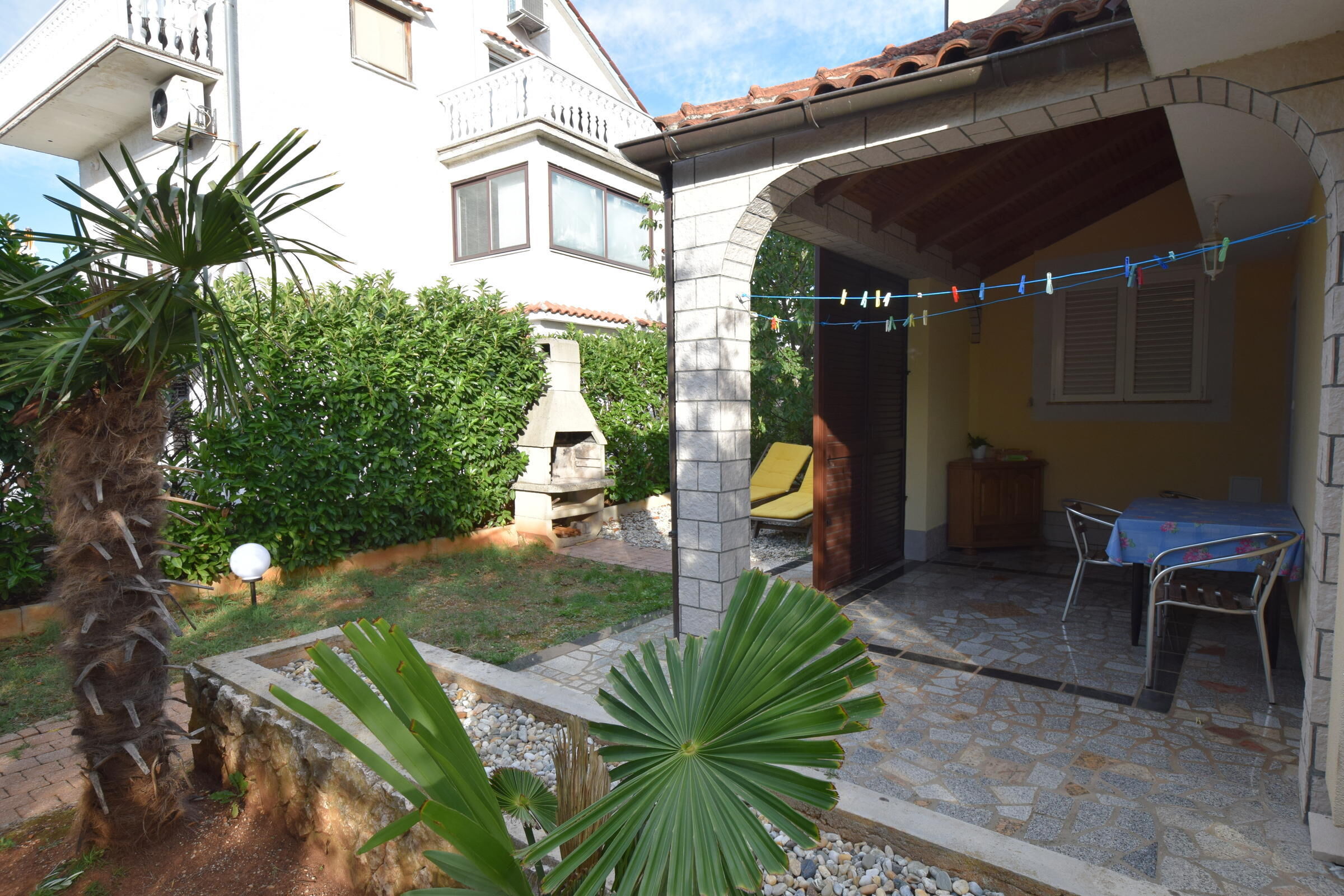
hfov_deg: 85.4
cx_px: 672
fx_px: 728
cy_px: 448
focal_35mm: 20
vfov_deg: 63.2
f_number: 8
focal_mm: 13
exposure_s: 1/250
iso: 360
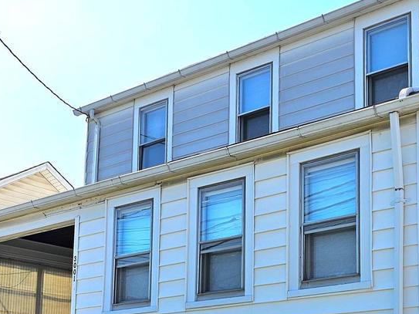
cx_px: 292
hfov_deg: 31.3
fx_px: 738
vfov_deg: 23.4
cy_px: 281
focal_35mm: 61
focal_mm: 6.3
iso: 10
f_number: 1.7
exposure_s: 1/769
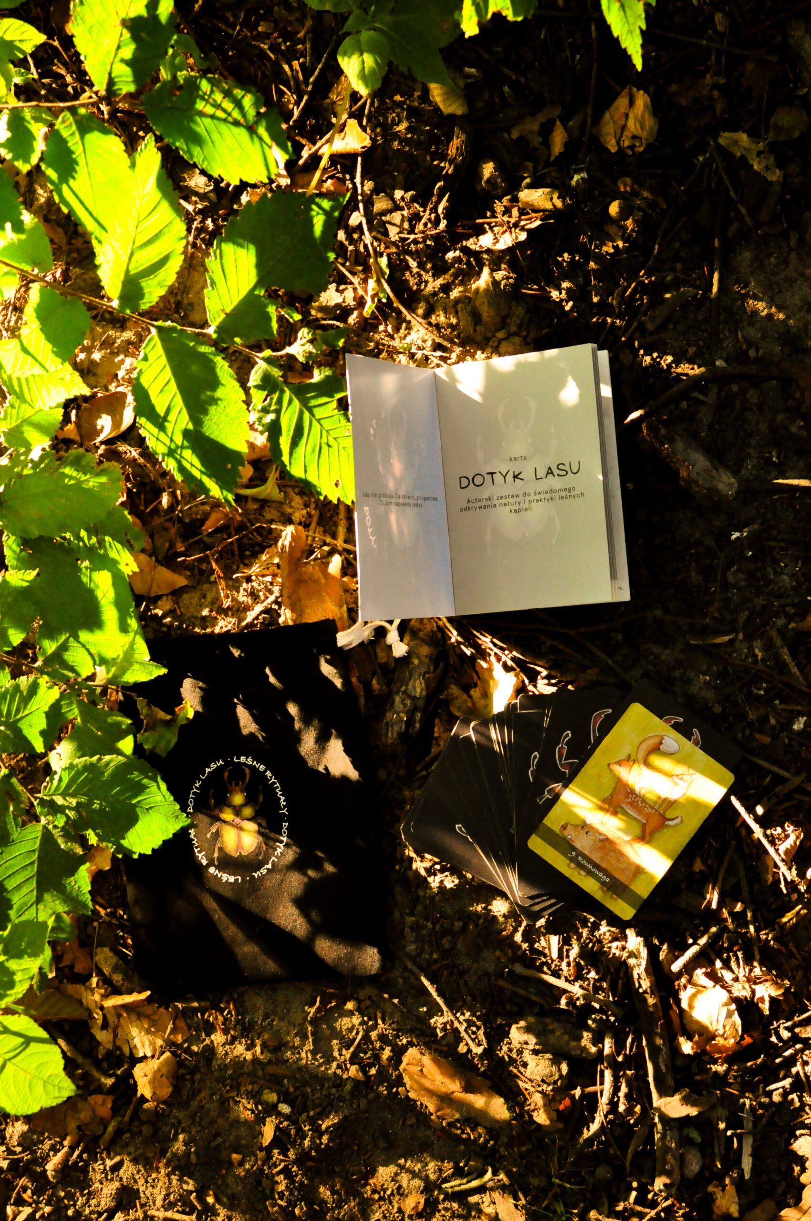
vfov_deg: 35.1
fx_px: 1931
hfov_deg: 23.7
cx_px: 406
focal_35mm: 57
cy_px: 610
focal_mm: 38
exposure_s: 1/250
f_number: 5.6
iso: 3200
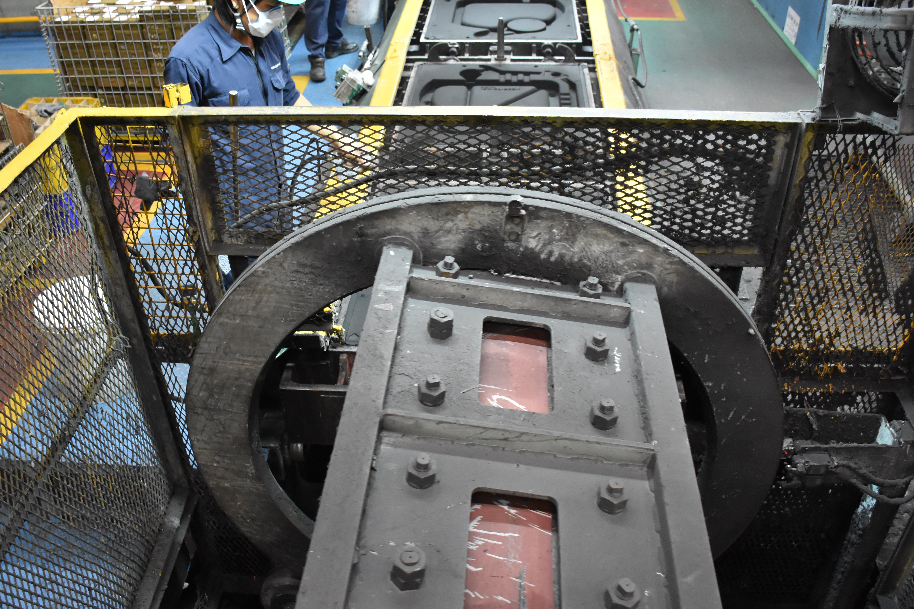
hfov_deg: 58.7
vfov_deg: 41.1
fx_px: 812
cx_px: 461
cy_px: 289
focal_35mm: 32
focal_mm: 18
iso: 3200
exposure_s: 1/60
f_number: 3.5
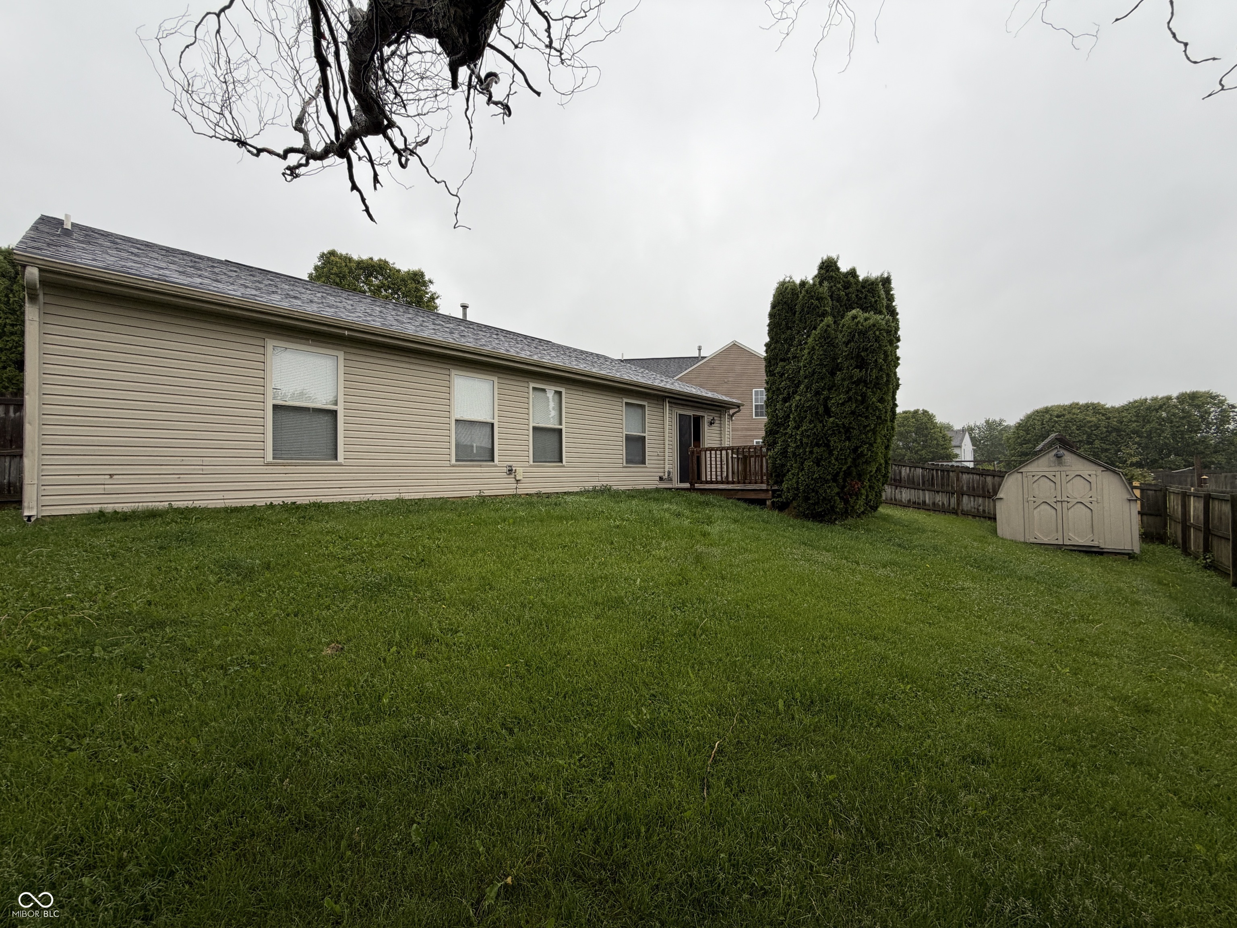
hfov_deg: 102.1
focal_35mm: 14
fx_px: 500
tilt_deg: +1.9
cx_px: 618
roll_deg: +0.7
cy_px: 464
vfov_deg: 85.7
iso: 40
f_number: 2.2
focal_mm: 2.22
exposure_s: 1/187
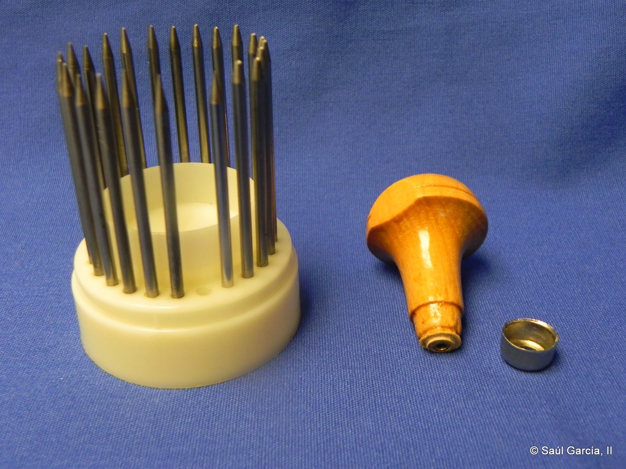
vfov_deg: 38.7
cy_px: 234
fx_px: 669
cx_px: 313
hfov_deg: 50.1
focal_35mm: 37
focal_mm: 6.6
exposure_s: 1/35.4
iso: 400
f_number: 3.2
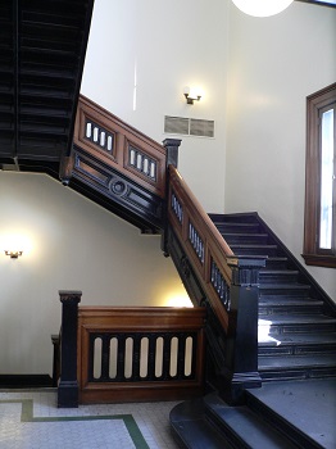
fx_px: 466
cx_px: 168
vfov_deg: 51.4
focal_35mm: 36
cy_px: 224
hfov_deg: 39.6
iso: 200
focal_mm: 6
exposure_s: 1/20
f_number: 2.8
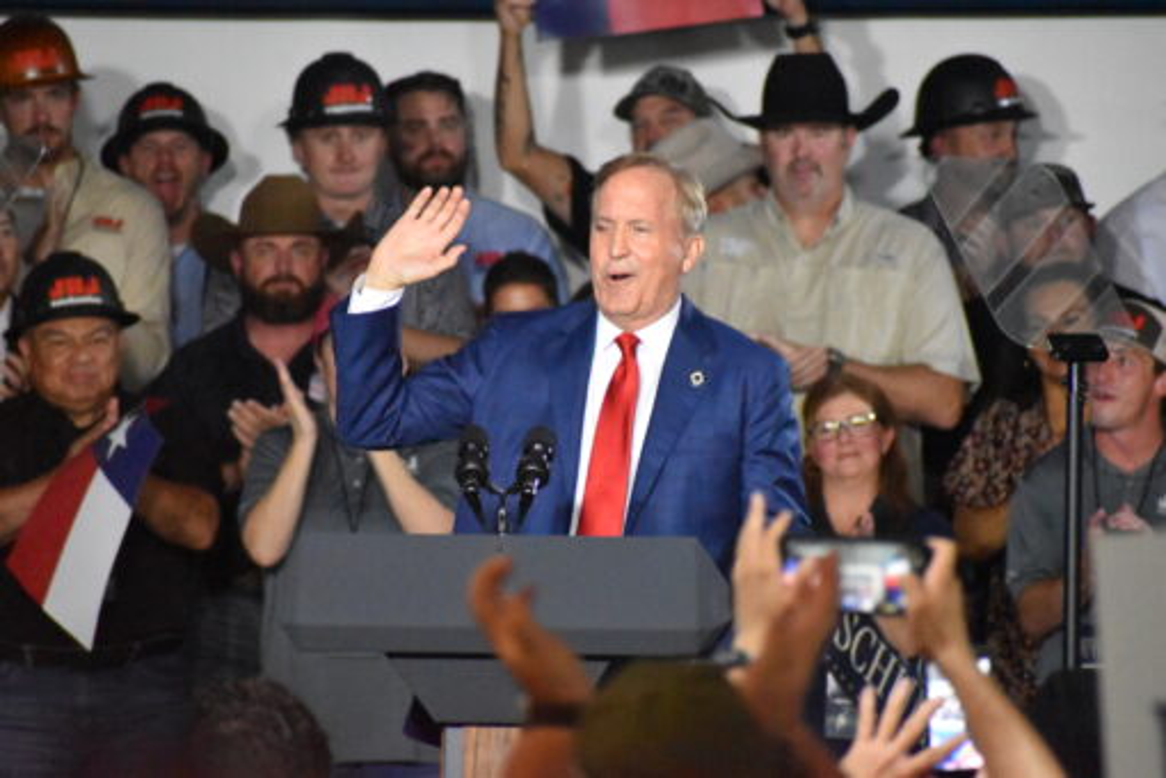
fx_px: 14574
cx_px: 583
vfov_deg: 3.1
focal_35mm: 450
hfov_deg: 4.6
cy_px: 389
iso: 12800
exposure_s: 1/500
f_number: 6.3
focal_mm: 300
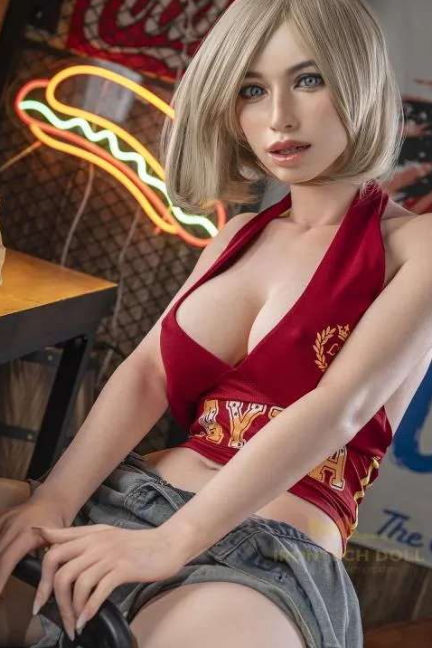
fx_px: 1762
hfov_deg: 14.0
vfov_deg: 20.8
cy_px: 332
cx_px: 225
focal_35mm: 98
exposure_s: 1/80
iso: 400
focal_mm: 78
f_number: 5.6
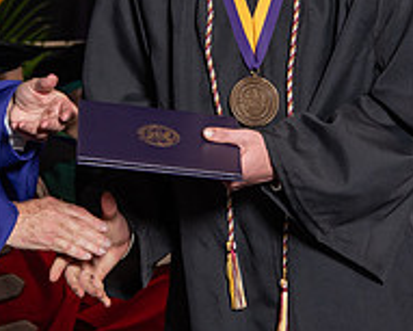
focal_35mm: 222
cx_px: 80
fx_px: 2715
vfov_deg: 6.9
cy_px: -38
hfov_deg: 8.7
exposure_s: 1/200
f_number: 5
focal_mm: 78
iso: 1000
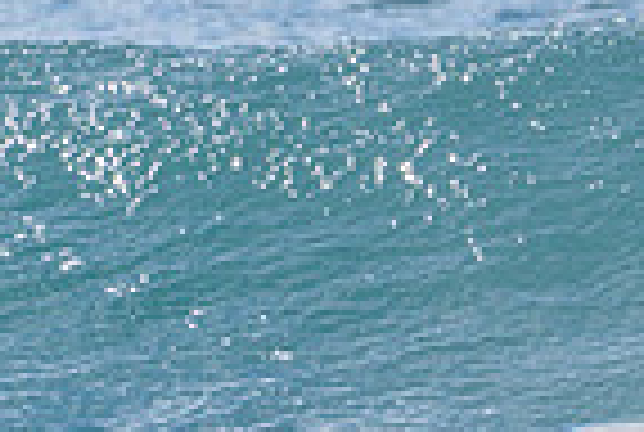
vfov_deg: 0.6
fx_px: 44421
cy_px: 288
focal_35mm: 2478
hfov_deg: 0.8
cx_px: 730
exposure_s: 1/2000
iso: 100
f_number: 5.6
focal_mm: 500
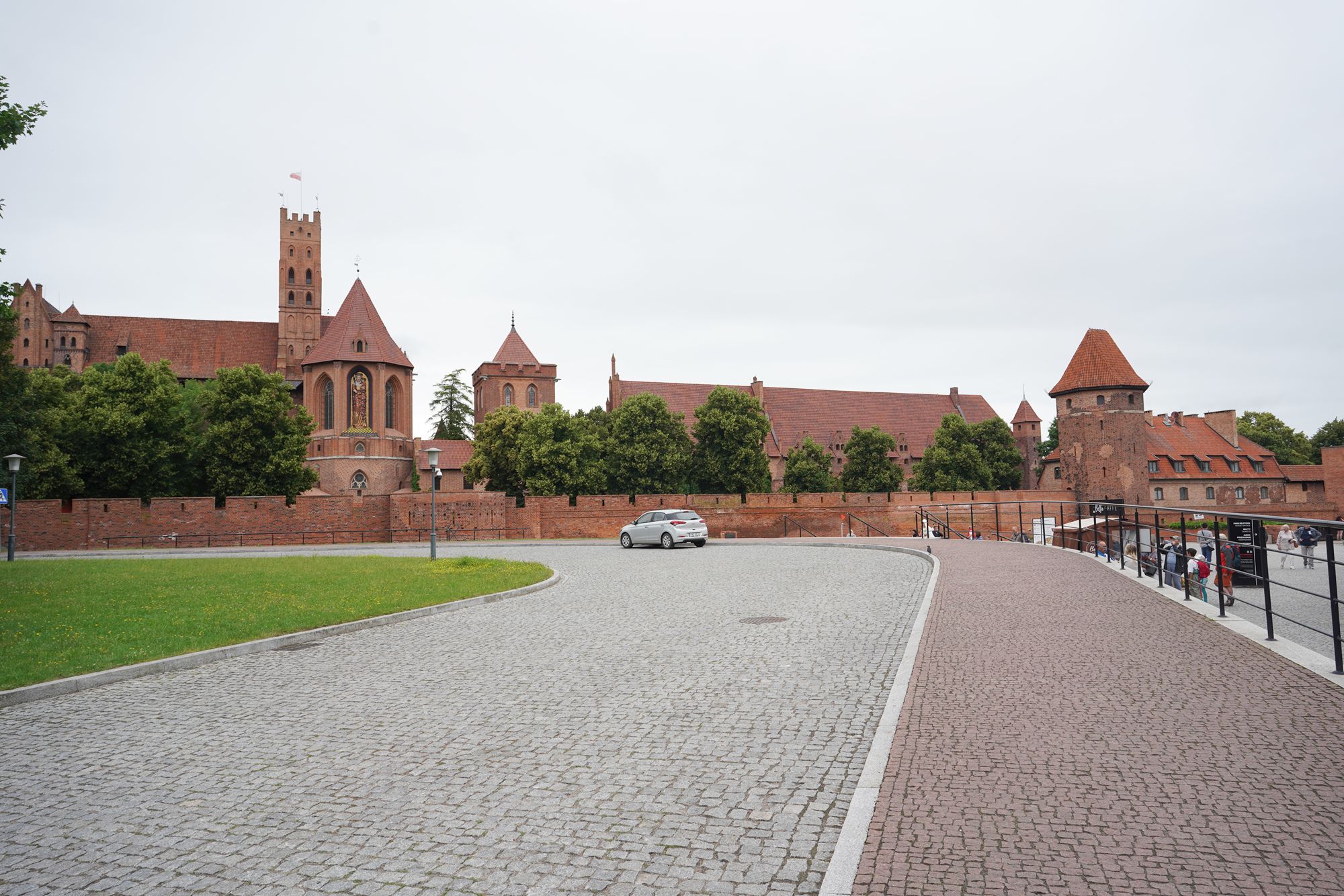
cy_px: 448
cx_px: 672
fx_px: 896
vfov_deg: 53.1
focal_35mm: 24
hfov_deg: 73.7
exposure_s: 1/100
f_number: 8
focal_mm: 24
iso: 100
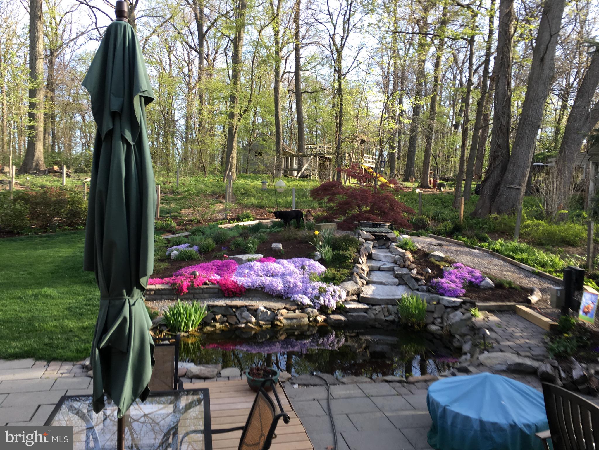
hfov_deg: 61.7
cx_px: 300
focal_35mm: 29
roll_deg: -3.6
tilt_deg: -1.9
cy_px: 225
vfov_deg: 48.2
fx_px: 502
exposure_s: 1/143
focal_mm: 4.15
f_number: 2.2
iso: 25
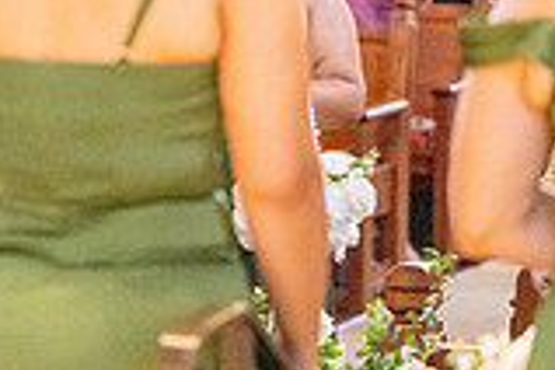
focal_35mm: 322
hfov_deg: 6.3
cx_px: -394
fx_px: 4964
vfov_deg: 4.3
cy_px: 278
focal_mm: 88
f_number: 3.2
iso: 1250
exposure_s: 1/320
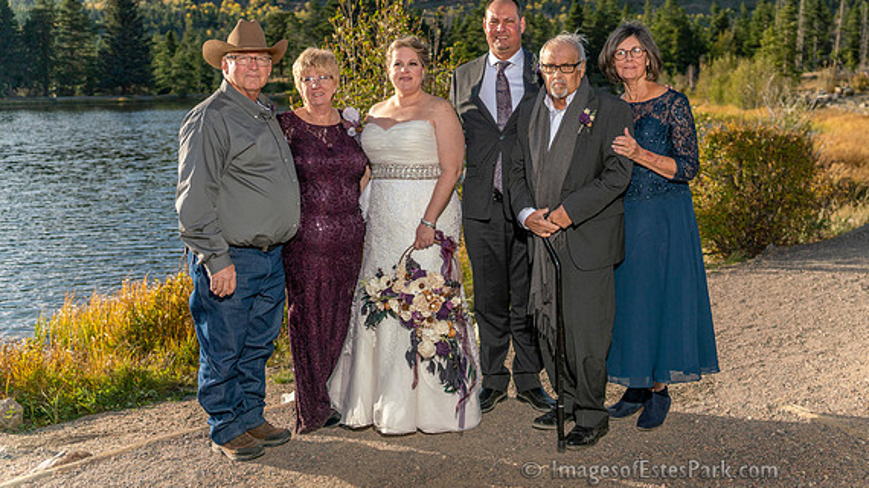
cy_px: 196
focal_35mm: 32
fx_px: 737
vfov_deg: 36.5
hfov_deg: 61.0
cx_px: 439
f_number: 2.8
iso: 250
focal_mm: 30
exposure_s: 1/4000
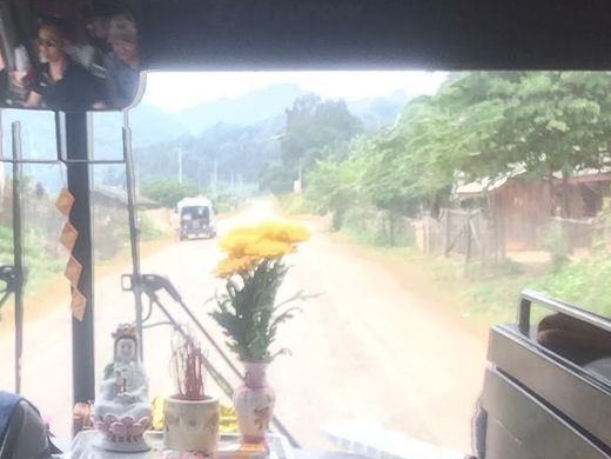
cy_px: 378
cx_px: 103
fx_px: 1077
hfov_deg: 30.7
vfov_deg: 23.6
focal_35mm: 61
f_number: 2.4
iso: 64
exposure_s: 1/60
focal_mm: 2.15
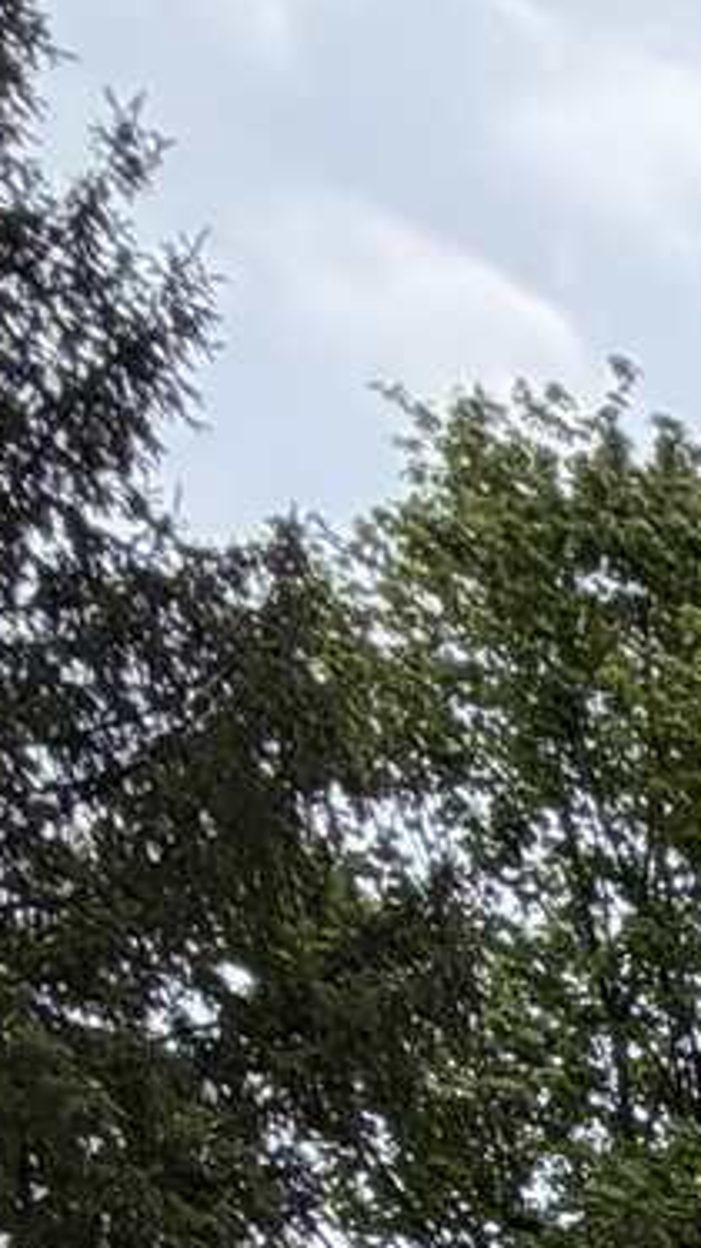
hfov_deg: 9.0
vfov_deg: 14.7
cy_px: 2980
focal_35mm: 94
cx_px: 2407
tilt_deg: -4.4
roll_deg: +1.4
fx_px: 3110
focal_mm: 2.22
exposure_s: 1/770
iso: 32
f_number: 2.2
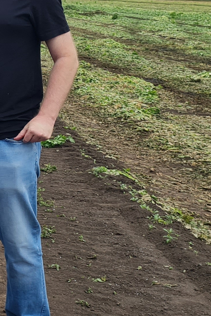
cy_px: 13
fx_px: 888
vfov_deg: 19.7
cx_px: -334
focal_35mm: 101
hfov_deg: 10.9
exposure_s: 1/1060
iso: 50
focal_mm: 5.4
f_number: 1.8
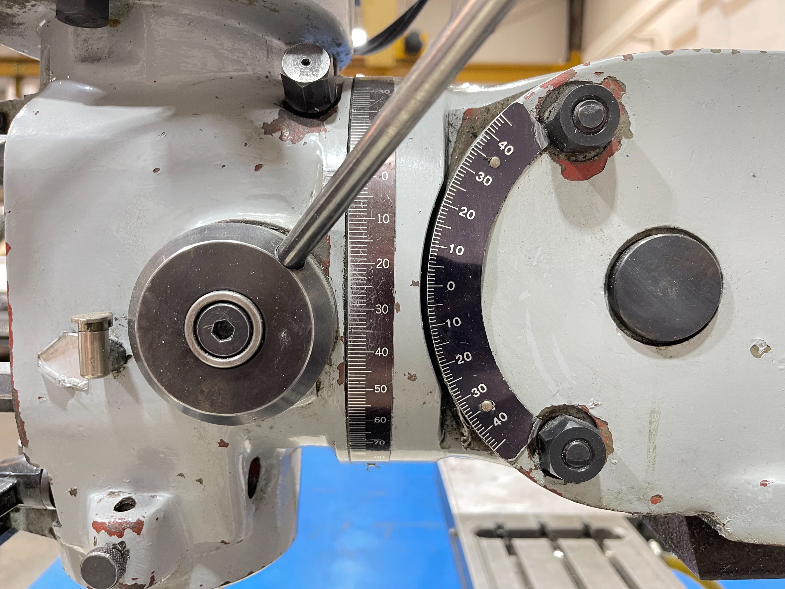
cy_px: 294
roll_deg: -0.8
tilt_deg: -5.5
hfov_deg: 67.3
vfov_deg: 53.1
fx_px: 590
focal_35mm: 26
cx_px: 392
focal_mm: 5.1
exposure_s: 1/50
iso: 250
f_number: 1.6
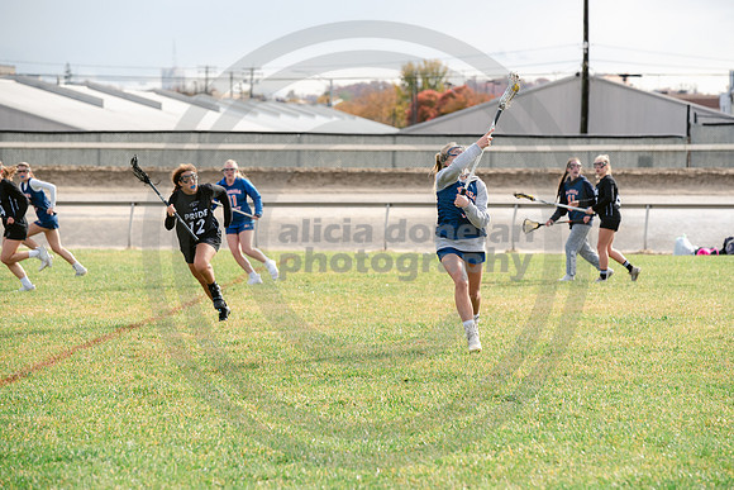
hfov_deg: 13.4
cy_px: 245
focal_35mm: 154
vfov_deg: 8.9
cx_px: 379
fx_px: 3132
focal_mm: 145
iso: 400
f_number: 5
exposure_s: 1/1600
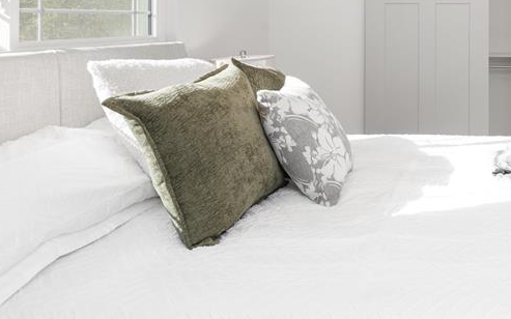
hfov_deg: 47.1
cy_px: 44
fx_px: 501
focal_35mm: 36
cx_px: 483
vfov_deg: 33.8
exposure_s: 1/200
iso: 320
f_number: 9
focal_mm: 17
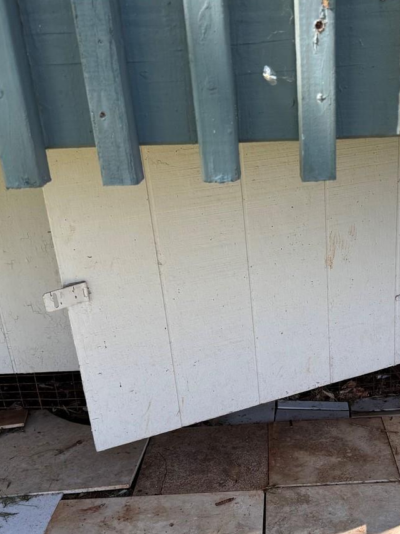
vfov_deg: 41.3
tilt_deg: -25.7
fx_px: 693
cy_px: 371
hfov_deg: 31.5
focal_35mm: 45
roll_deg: +2.8
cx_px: 309
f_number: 1.78
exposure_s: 1/685
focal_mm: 6.76
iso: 80
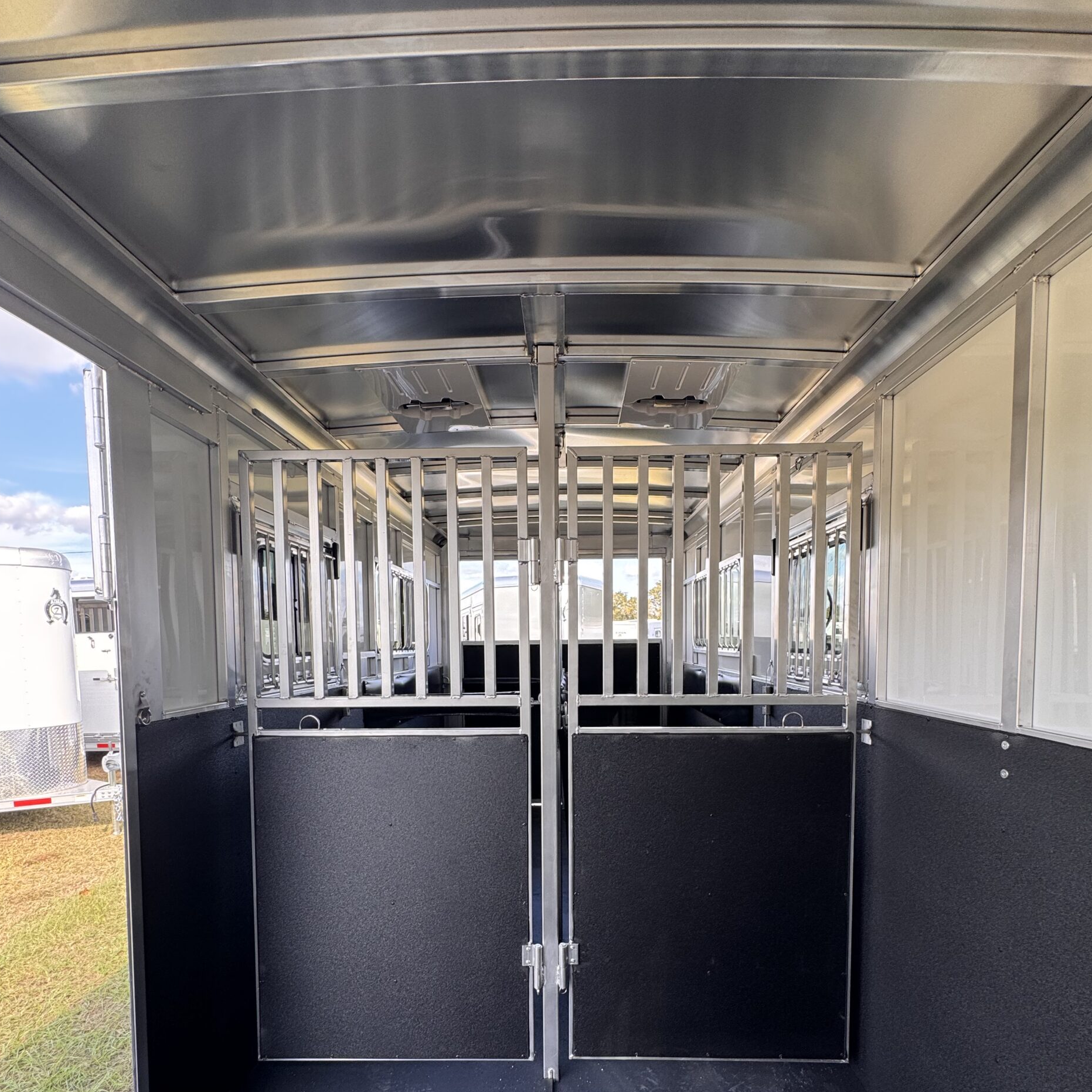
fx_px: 607
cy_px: 671
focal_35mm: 17
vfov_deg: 82.6
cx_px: 554
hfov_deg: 84.0
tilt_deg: -3.0
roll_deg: +1.2
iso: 40
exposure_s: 1/112
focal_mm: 2.22
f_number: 2.2
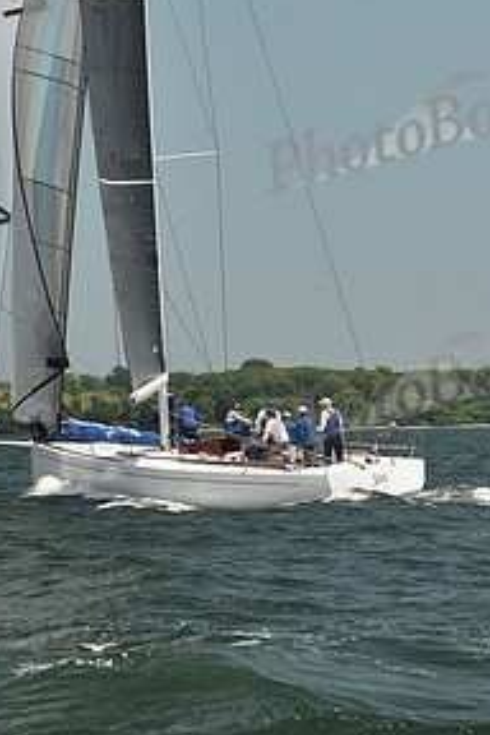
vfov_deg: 14.4
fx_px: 2879
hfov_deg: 9.7
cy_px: 31
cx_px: 134
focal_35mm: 141
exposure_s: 1/640
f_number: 6.3
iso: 250
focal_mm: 70
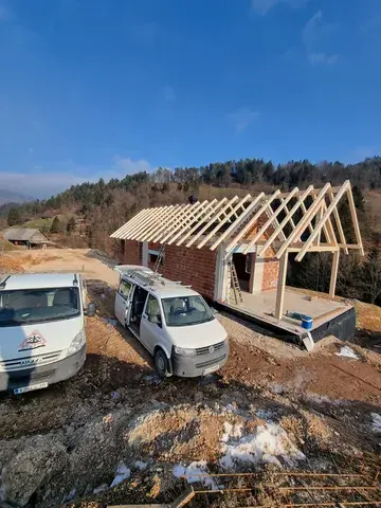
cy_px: 254
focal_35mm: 13
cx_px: 190
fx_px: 191
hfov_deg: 89.9
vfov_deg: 106.2
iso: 50
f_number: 2.2
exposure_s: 1/1340
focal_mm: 2.2
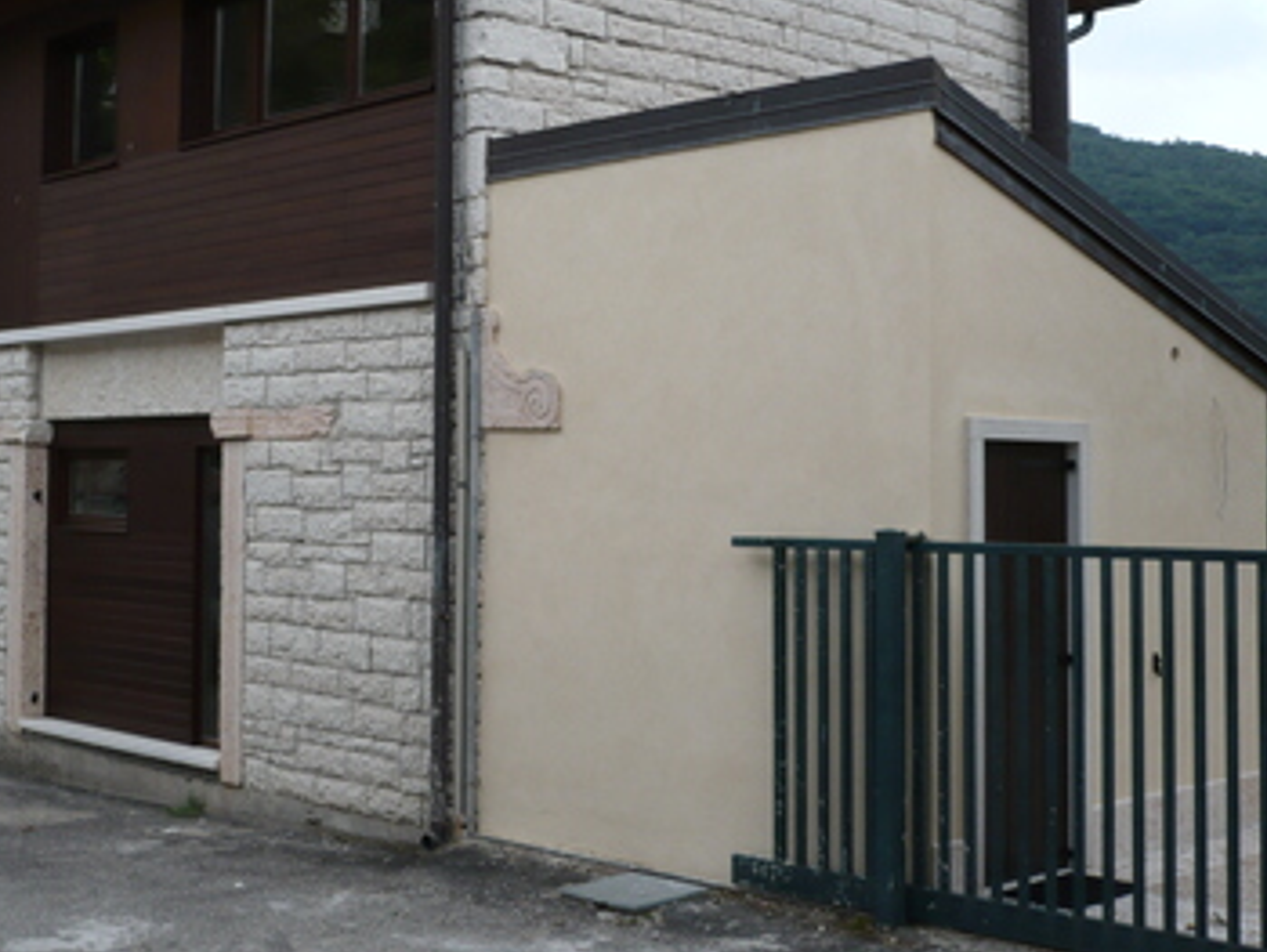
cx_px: 471
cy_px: 357
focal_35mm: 50
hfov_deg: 37.9
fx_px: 1831
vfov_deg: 29.0
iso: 100
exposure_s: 1/400
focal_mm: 5.8
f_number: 2.8
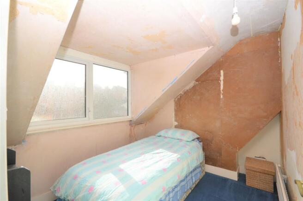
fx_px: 126
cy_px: 100
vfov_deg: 77.2
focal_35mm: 15
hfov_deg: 100.4
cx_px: 152
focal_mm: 10
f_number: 6.3
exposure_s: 1/160
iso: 100
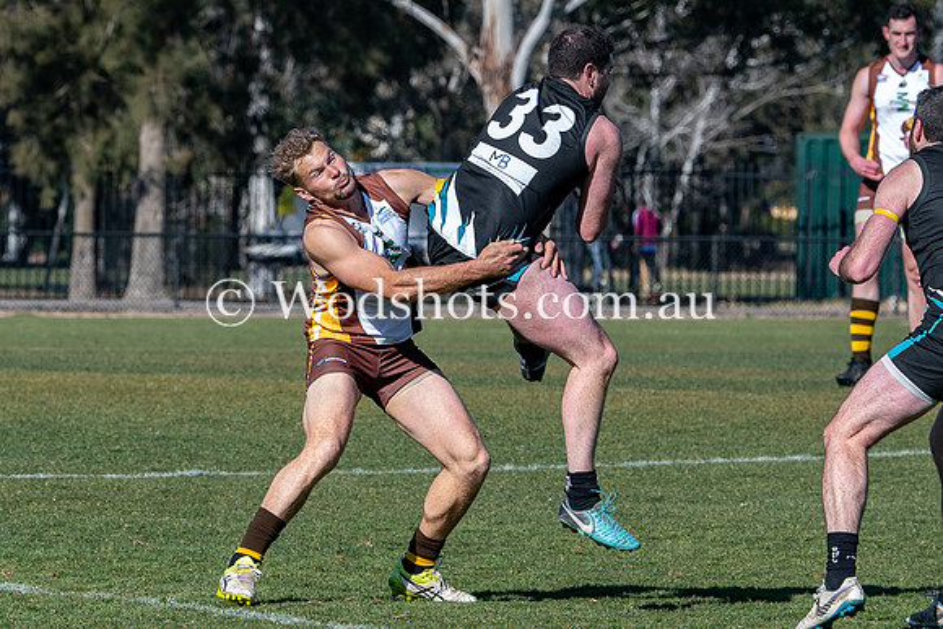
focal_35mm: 450
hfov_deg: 4.6
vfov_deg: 3.1
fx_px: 11790
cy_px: 303
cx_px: 360
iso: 200
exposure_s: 1/1000
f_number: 5
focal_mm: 135
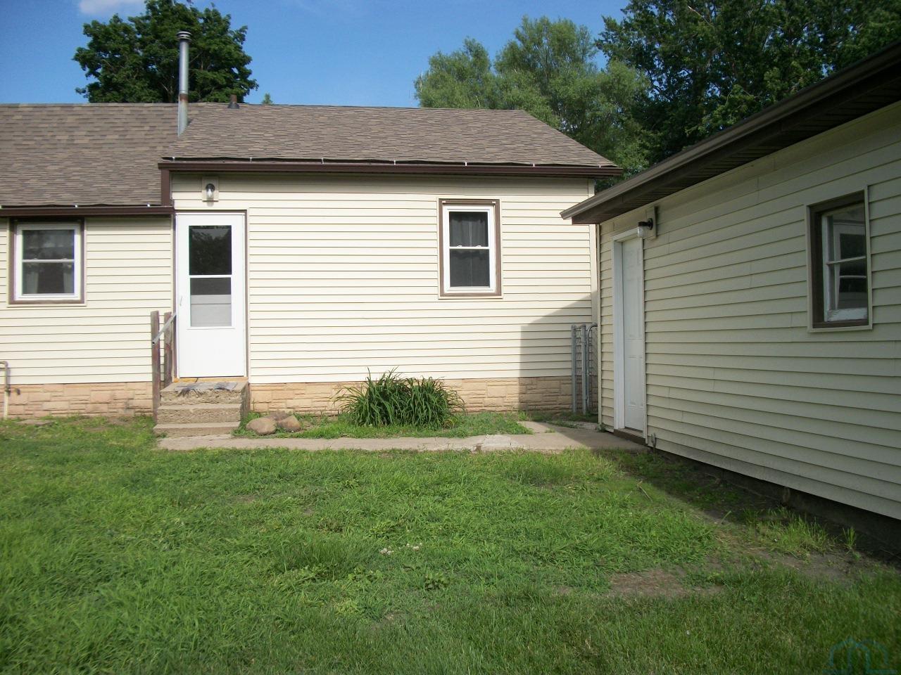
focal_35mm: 32
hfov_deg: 56.8
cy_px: 338
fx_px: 833
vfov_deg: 44.2
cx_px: 450
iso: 80
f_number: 8.8
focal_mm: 5.7
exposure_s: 1/200
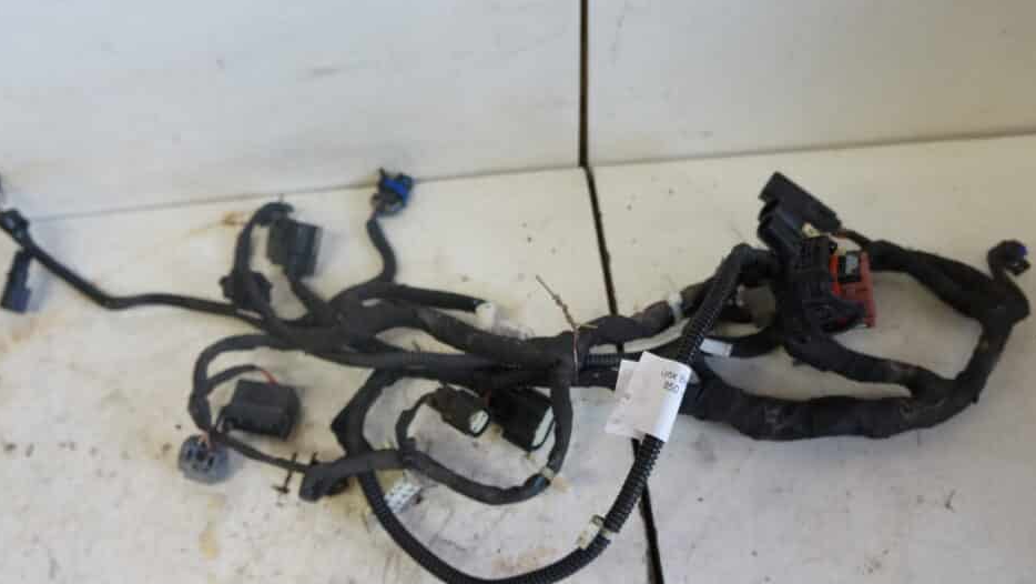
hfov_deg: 62.6
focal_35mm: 31
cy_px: 359
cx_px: 527
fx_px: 852
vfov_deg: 37.6
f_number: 4
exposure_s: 1/60
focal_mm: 18
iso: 800
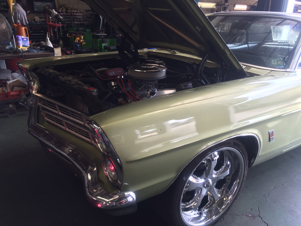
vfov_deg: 48.2
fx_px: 252
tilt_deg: -20.8
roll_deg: -2.0
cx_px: 150
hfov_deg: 61.7
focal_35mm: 29
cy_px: 113
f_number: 2.2
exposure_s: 1/120
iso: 50
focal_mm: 4.15
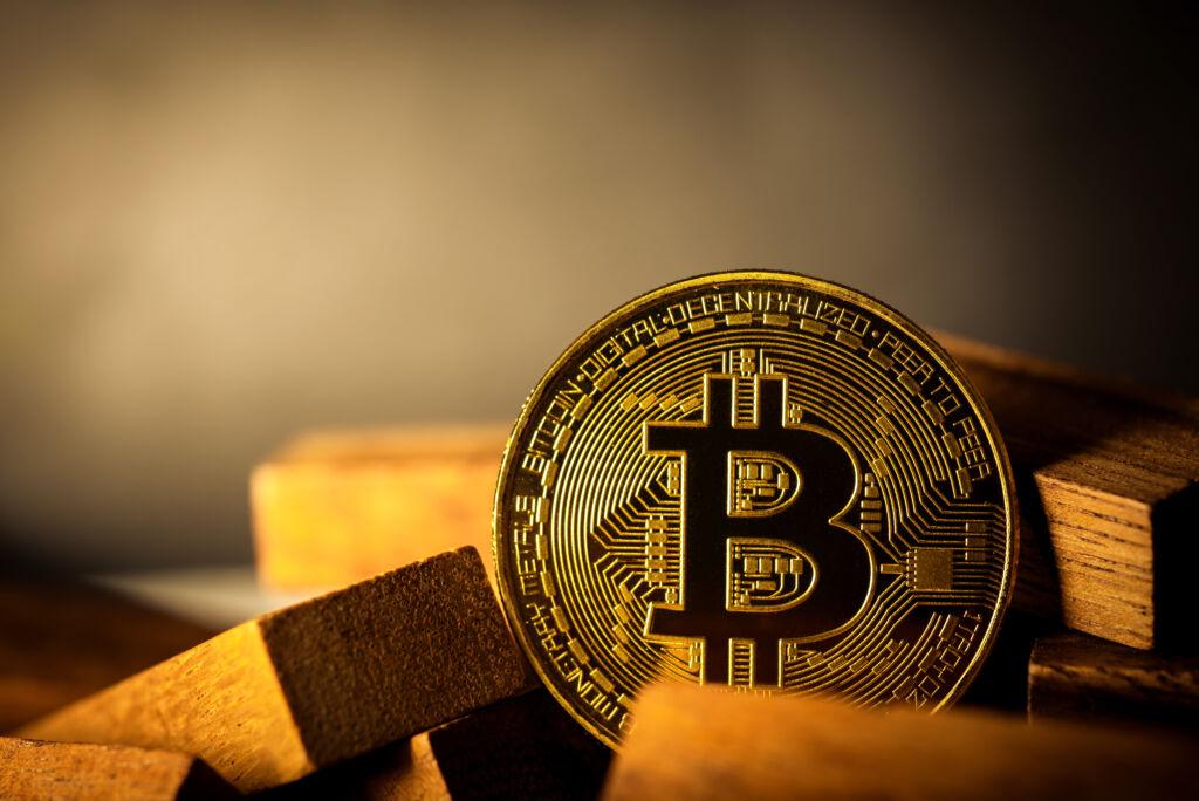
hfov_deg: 33.4
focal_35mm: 60
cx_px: 600
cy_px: 400
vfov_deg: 22.7
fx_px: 1999
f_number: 8
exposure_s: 1/100
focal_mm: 60
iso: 400
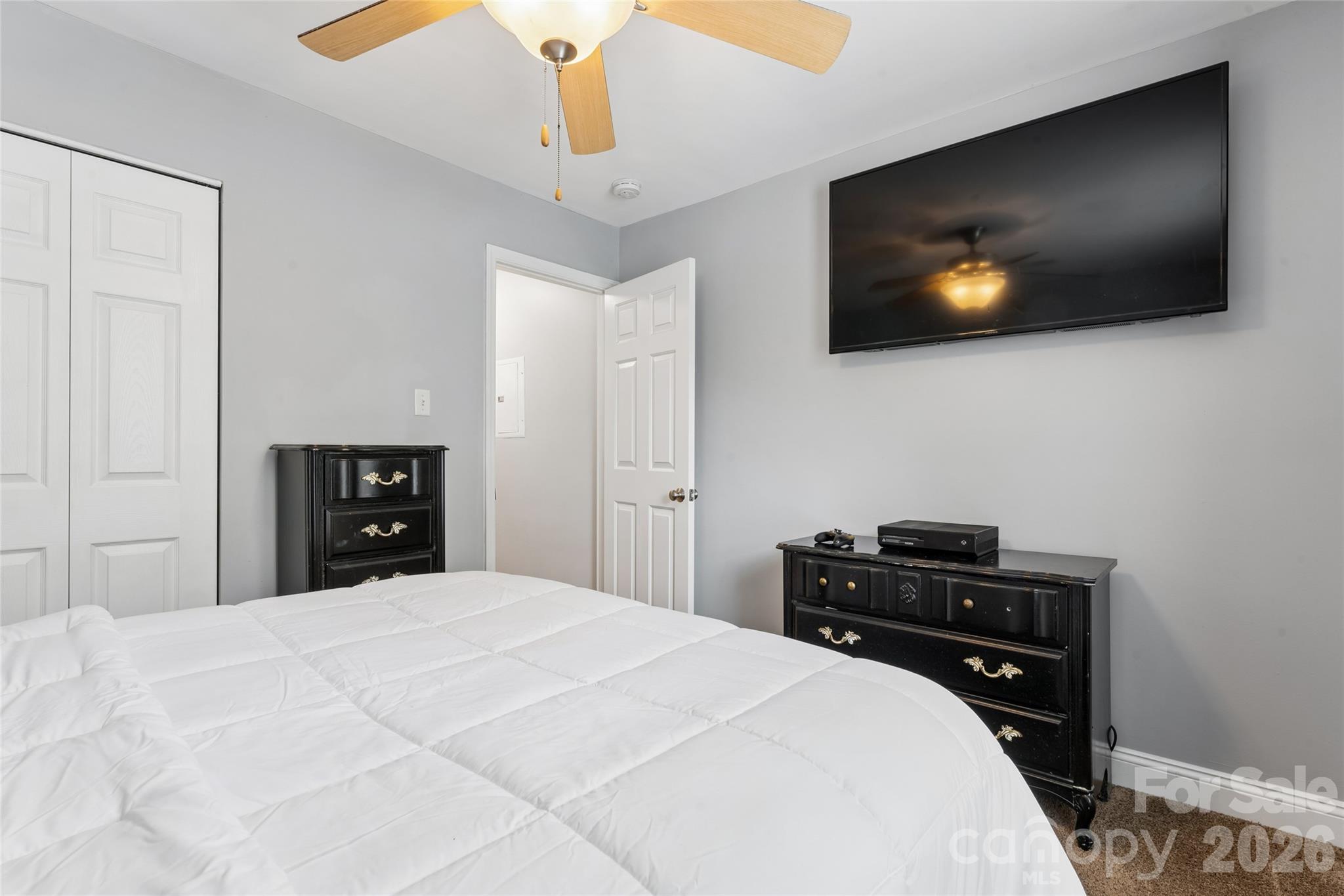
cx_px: 672
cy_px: 448
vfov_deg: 72.0
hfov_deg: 95.0
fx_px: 616
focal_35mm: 16
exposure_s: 1.3
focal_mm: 16.5
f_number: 13
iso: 100
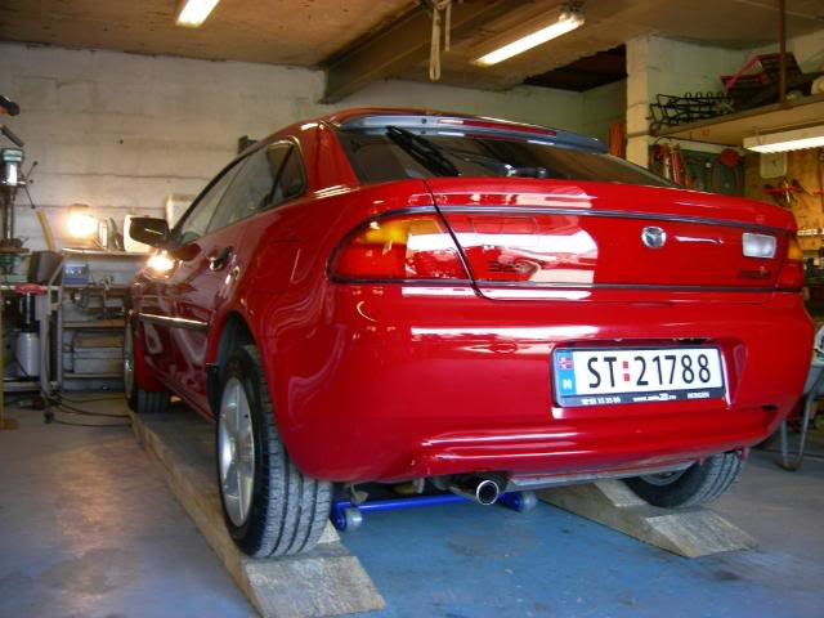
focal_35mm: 36
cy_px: 309
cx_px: 412
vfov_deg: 39.7
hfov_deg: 51.4
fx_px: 857
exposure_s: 1/18.4
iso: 64
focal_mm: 7.5
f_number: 2.7
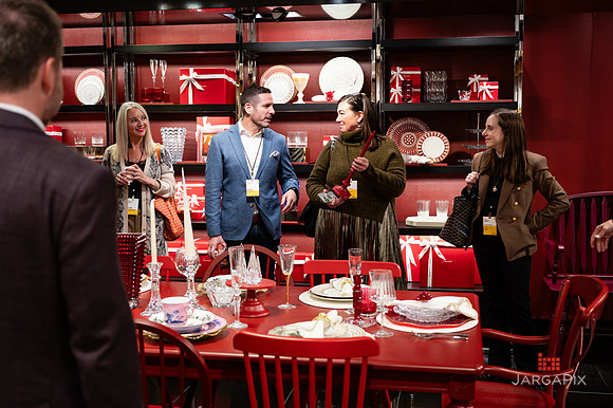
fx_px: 740
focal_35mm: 43
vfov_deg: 30.8
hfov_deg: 45.0
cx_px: 306
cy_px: 204
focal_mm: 43
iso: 640
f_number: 3.2
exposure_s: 1/160
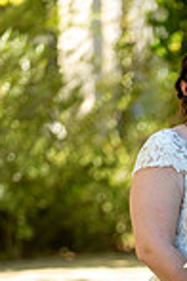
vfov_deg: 5.0
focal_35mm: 414
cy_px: 365
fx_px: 3225
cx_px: 260
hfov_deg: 3.3
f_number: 2.8
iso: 400
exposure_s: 1/1000
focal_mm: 135
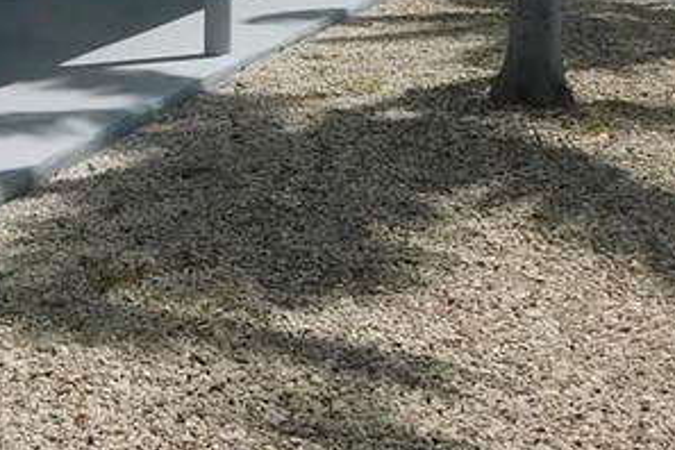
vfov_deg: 13.2
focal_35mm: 103
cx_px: 89
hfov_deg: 19.5
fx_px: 1931
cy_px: 23
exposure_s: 1/800
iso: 125
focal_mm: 4
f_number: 6
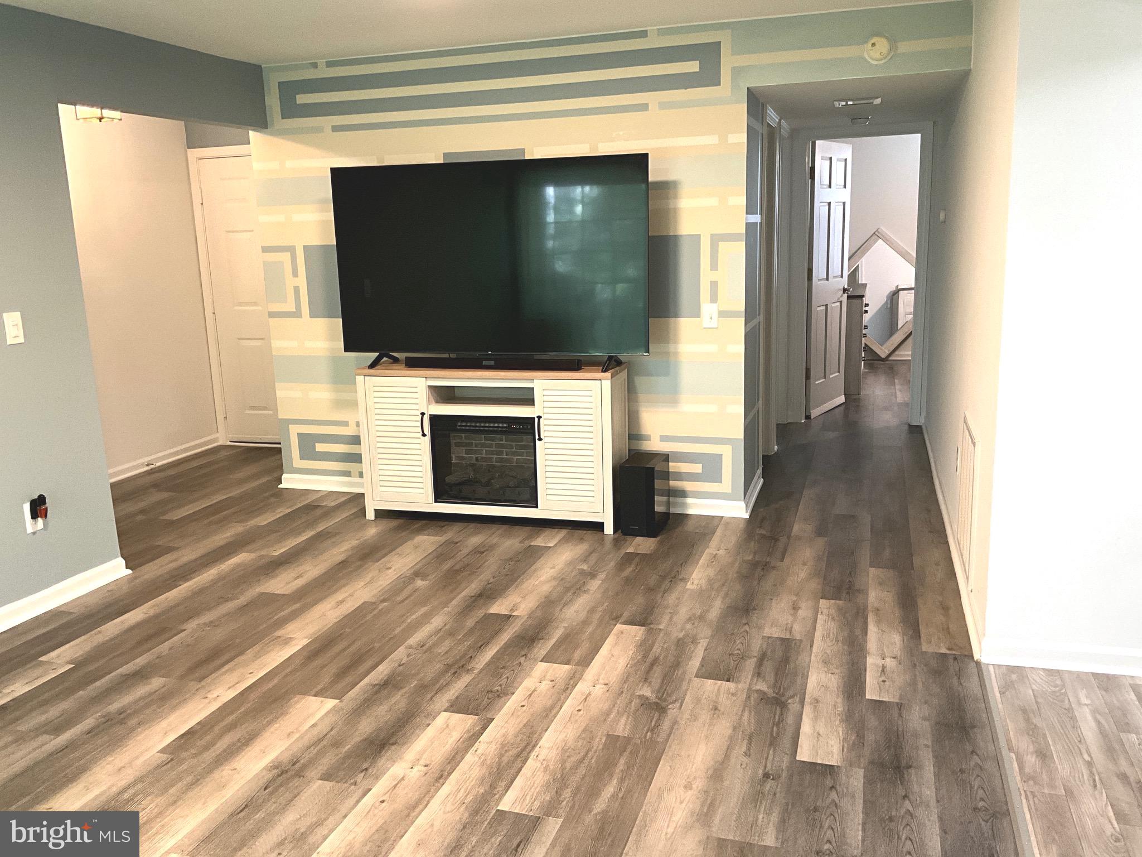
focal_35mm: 29
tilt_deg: -11.9
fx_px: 957
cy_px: 428
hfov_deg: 61.7
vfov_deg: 48.2
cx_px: 571
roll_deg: +2.1
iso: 200
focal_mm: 3
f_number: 1.8
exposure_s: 1/60
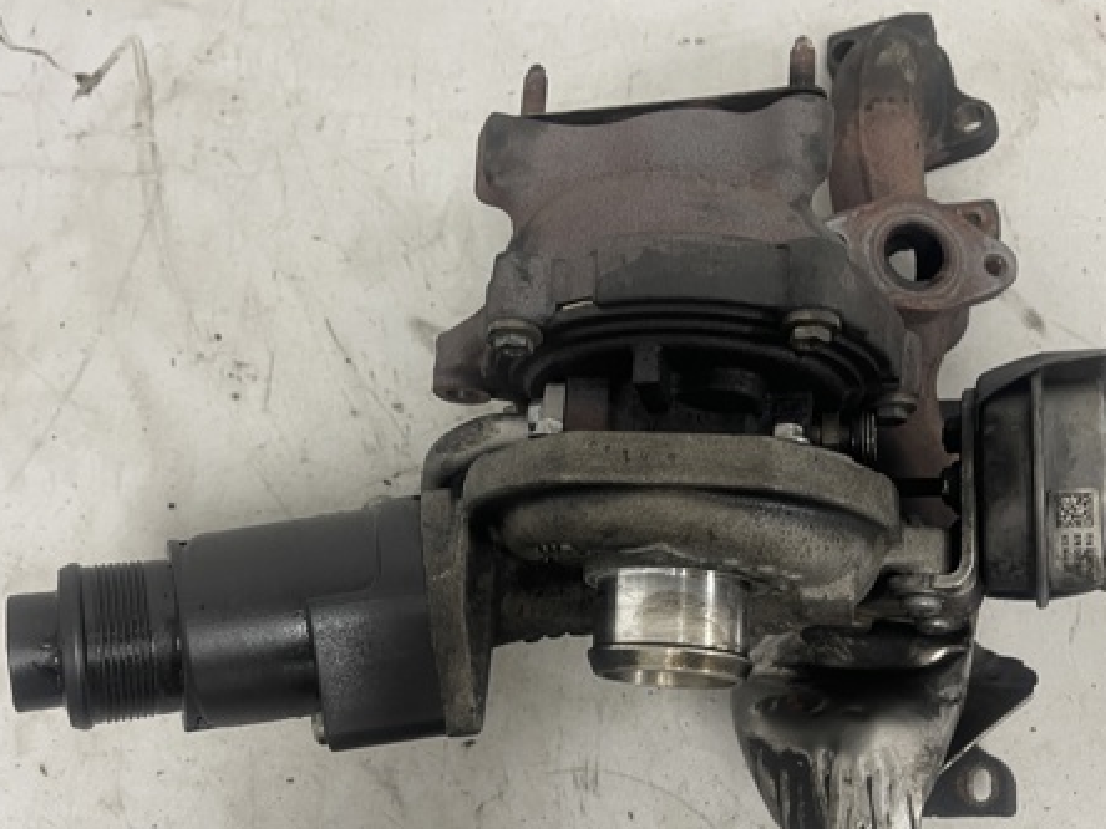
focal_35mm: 36
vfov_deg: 39.6
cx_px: 563
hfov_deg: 51.4
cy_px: 471
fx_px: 1150
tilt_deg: -74.8
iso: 80
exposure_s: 1/50
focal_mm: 5.1
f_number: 1.6
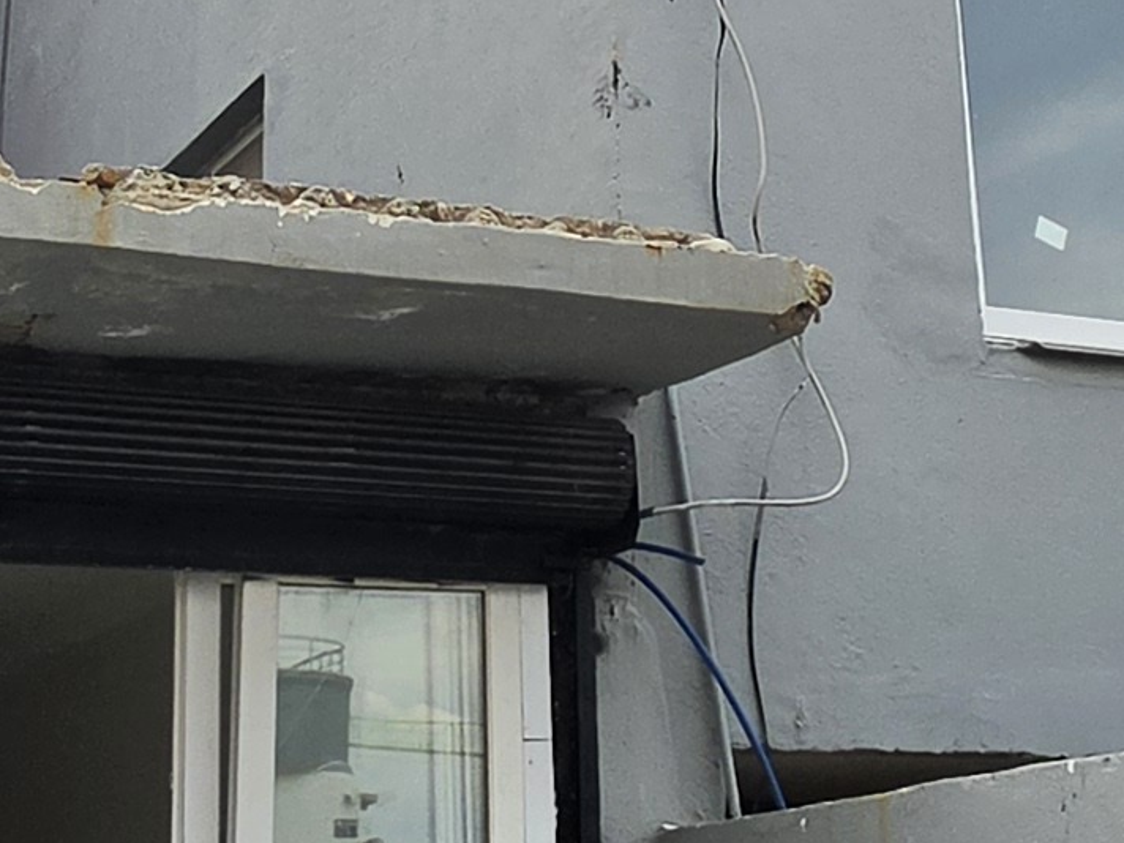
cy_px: 5
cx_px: 556
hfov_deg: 26.7
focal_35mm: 73
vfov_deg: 19.6
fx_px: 2370
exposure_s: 1/1588
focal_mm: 2.2
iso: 32
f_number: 1.9
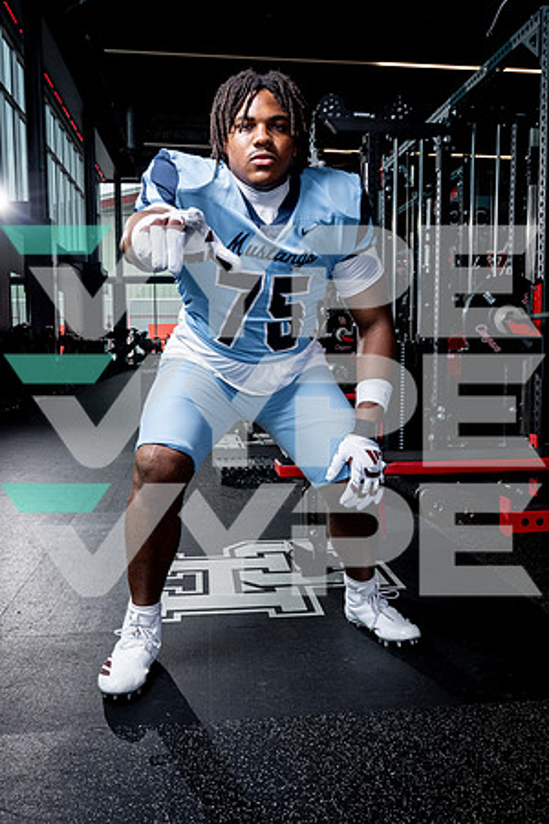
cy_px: 412
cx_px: 274
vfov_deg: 57.2
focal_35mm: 33
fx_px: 755
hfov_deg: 40.0
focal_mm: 33
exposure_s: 1/250
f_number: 8
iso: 640
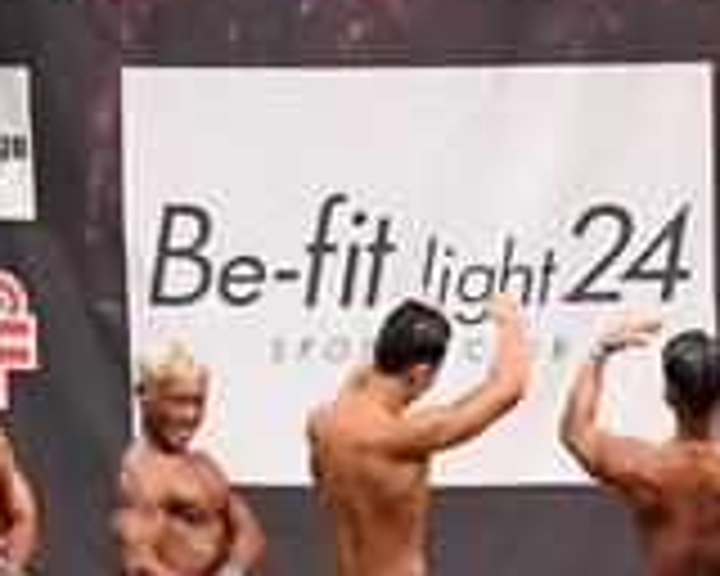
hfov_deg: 5.2
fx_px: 7927
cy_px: 590
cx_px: 713
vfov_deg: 4.2
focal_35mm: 372
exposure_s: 1/400
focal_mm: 55
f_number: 5.6
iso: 11400
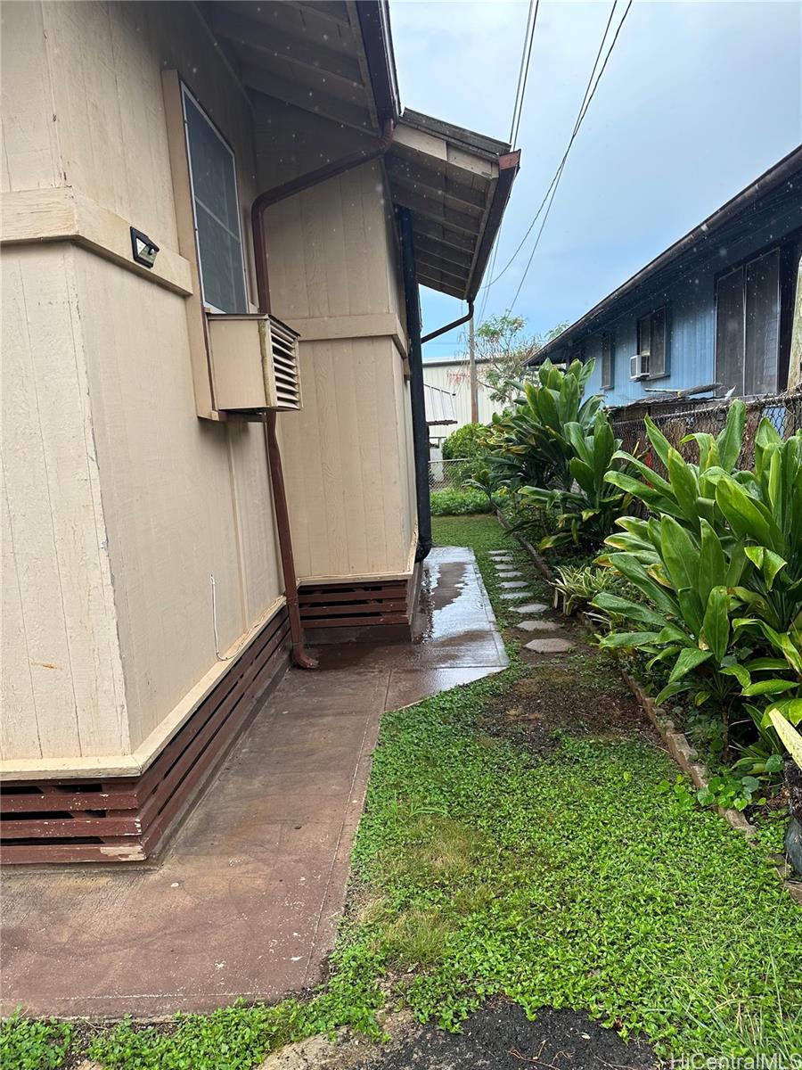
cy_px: 535
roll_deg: +3.4
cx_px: 401
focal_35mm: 24
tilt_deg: -8.0
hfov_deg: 56.8
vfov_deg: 71.6
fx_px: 741
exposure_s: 1/1289
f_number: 1.78
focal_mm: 6.86
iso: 80
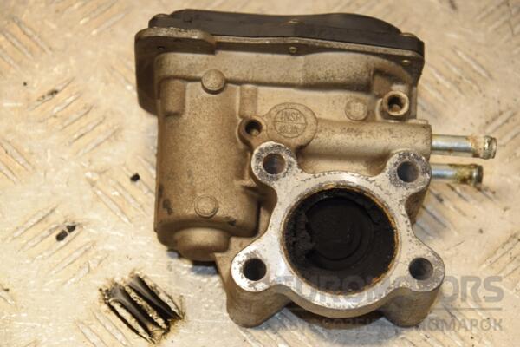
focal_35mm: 128
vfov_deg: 10.8
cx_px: 260
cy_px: 174
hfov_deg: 16.1
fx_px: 1842
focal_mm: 85
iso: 800
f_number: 7.1
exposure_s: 1/200
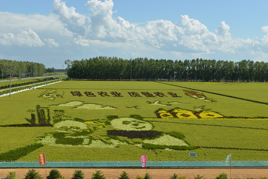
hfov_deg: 33.9
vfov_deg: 23.0
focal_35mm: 59
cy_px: 89
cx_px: 136
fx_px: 439
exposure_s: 1/640
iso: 500
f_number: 13
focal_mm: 58
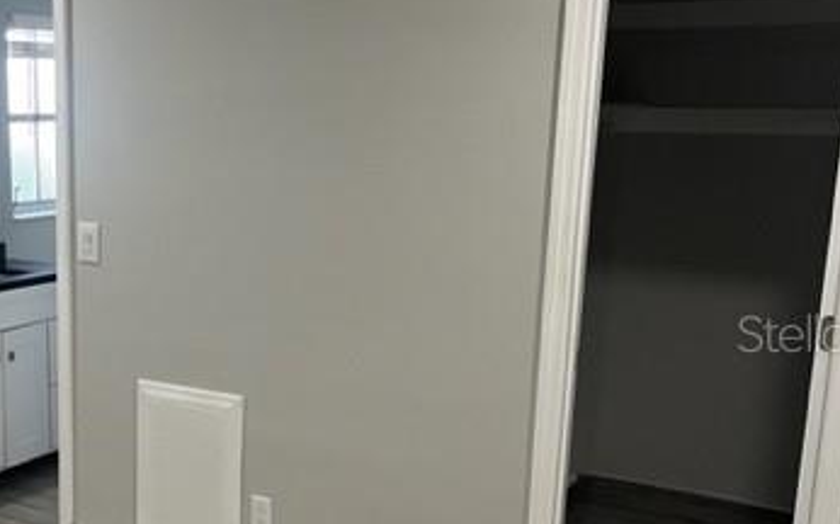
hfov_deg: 38.4
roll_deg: -0.4
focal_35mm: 51
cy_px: 332
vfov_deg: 25.2
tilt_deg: -13.0
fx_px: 1167
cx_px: 189
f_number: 1.6
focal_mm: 5.1
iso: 125
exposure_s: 1/60
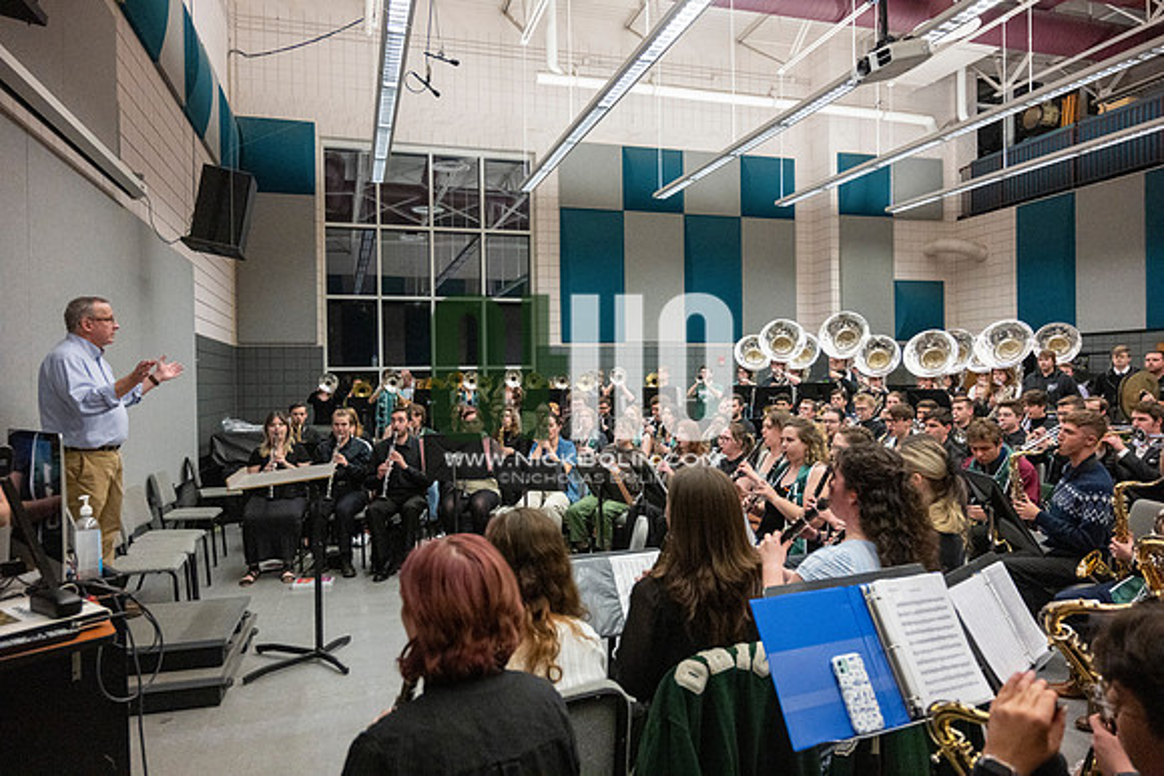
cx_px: 582
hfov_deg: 73.7
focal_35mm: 24
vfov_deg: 53.2
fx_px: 776
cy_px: 388
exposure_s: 1/500
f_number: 4
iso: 10000
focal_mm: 24
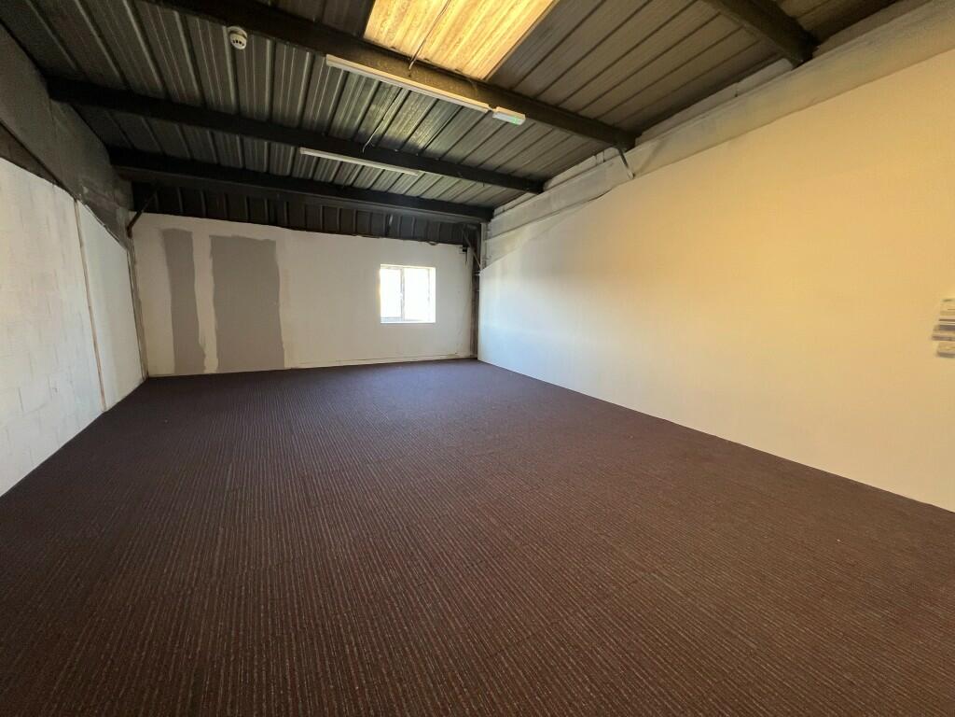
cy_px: 358
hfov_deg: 106.2
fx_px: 359
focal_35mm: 13
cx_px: 478
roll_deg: -1.7
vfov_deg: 89.9
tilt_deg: -9.6
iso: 200
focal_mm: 1.57
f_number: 1.8
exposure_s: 1/50
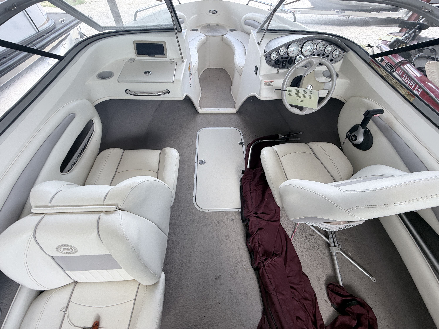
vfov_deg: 85.7
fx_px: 178
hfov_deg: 102.1
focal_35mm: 14
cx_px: 220
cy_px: 164
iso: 40
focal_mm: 2.22
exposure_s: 1/122
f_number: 2.2
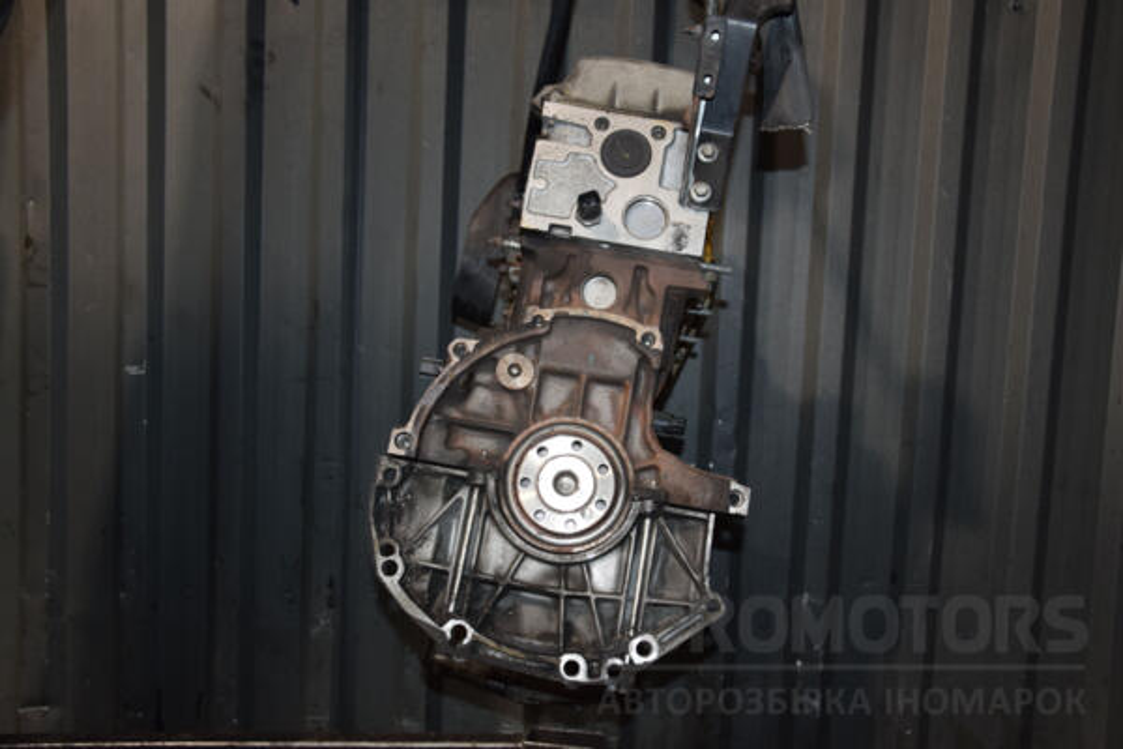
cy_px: 374
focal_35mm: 38
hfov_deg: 51.3
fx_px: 1170
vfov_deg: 35.5
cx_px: 562
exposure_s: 1/60
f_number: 5
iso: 800
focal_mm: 25
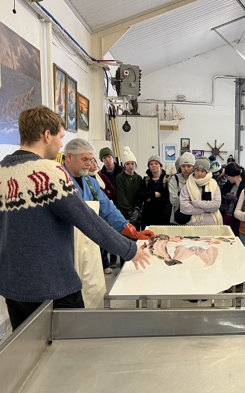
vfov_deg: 52.7
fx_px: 395
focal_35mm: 37
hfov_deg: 31.9
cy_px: 196
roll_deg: -0.6
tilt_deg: -6.5
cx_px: 242
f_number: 1.6
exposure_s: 1/50
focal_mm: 5.1
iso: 80
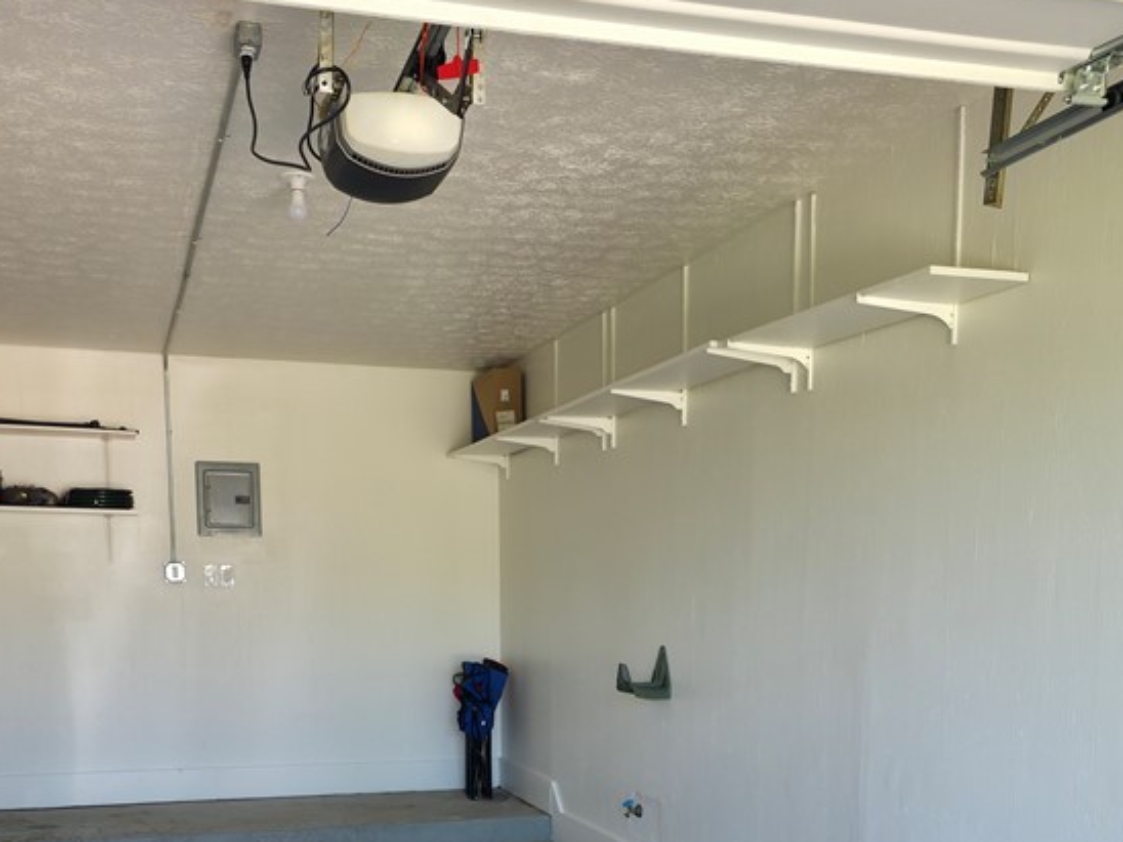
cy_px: 774
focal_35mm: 43
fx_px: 1395
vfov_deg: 31.8
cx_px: 564
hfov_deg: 43.9
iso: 80
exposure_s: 1/180
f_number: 1.7
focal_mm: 6.3
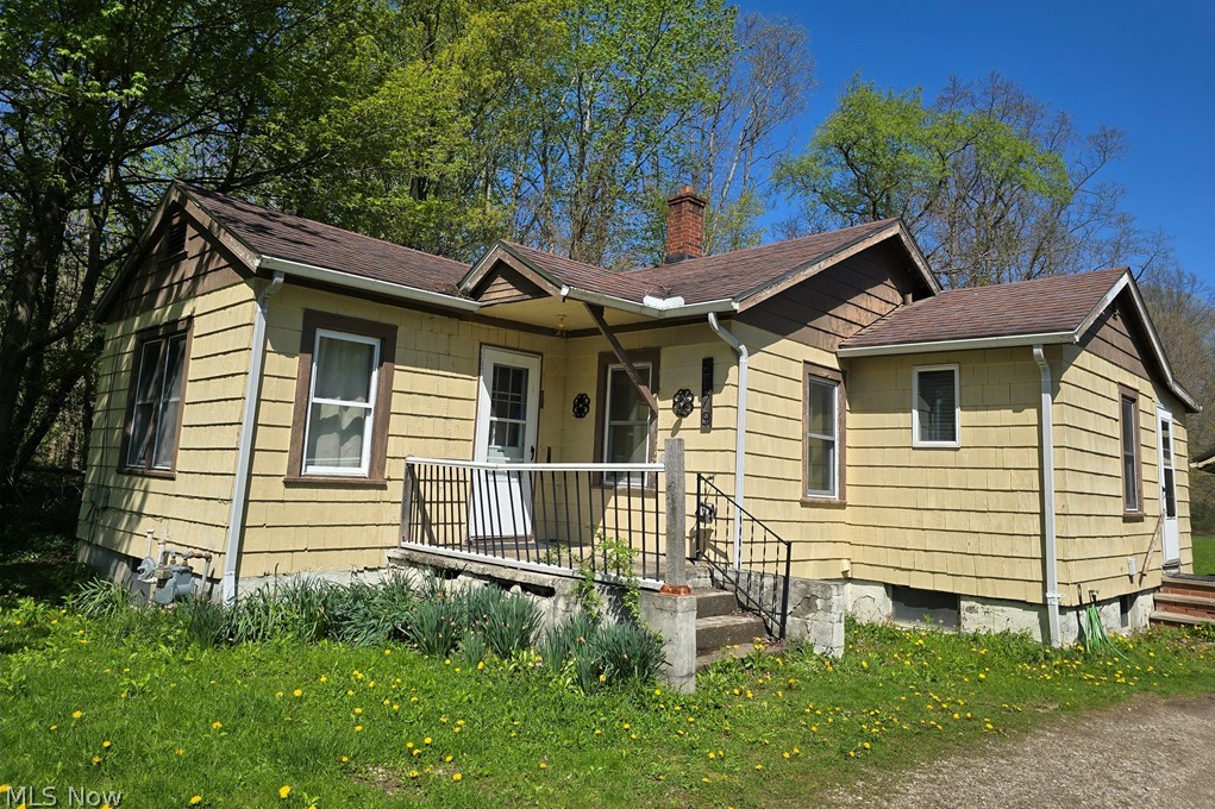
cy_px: 359
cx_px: 608
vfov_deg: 53.0
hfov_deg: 73.8
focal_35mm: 24
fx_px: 810
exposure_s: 1/970
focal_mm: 6.3
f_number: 1.7
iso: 12
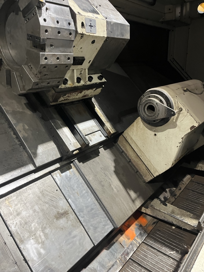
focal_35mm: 26
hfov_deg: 53.1
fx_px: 204
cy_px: 136
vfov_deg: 67.3
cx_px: 102
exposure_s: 1/60
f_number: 1.6
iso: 200
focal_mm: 5.1
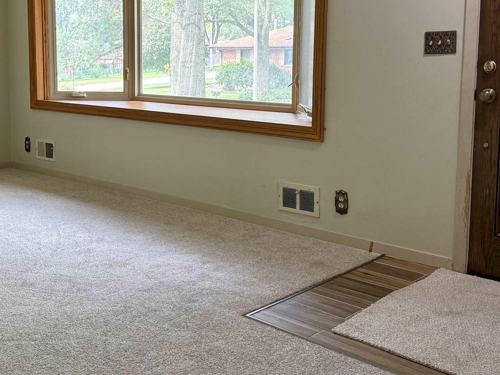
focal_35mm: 45
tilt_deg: -5.6
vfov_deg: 31.9
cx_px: 191
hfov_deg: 41.8
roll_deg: +0.2
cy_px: 117
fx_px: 650
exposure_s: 1/129
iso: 160
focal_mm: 6.76
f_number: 1.78
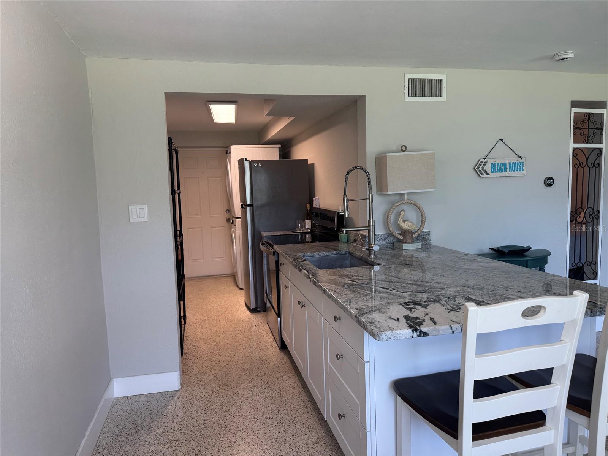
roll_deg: +1.1
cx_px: 304
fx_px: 422
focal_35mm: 24
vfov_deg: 56.8
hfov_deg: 71.6
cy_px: 228
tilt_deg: -4.3
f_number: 1.78
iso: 80
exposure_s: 1/120
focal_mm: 6.76
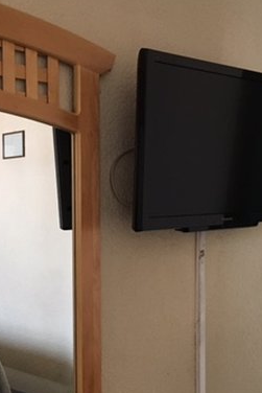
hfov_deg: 23.4
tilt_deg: -1.4
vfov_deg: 34.3
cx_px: 103
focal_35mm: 58
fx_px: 633
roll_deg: +0.9
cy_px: 238
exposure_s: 1/17
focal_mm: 4.15
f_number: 2.2
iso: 200
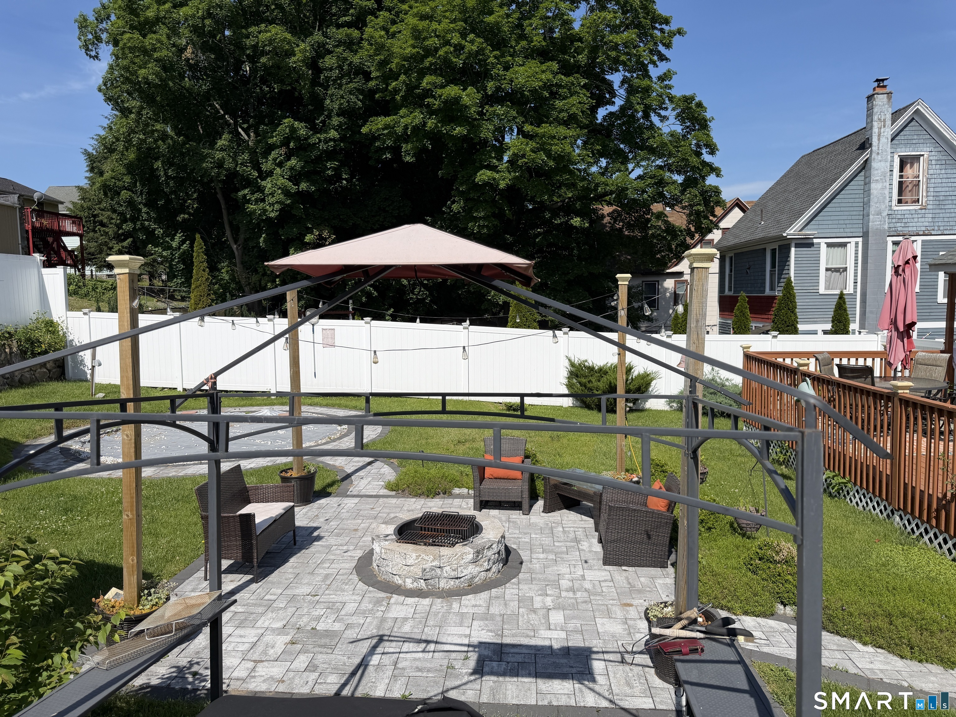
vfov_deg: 56.8
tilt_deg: -6.8
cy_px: 358
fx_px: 663
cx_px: 478
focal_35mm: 24
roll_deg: +1.8
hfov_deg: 71.6
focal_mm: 6.76
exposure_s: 1/6173
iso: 80
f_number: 1.78
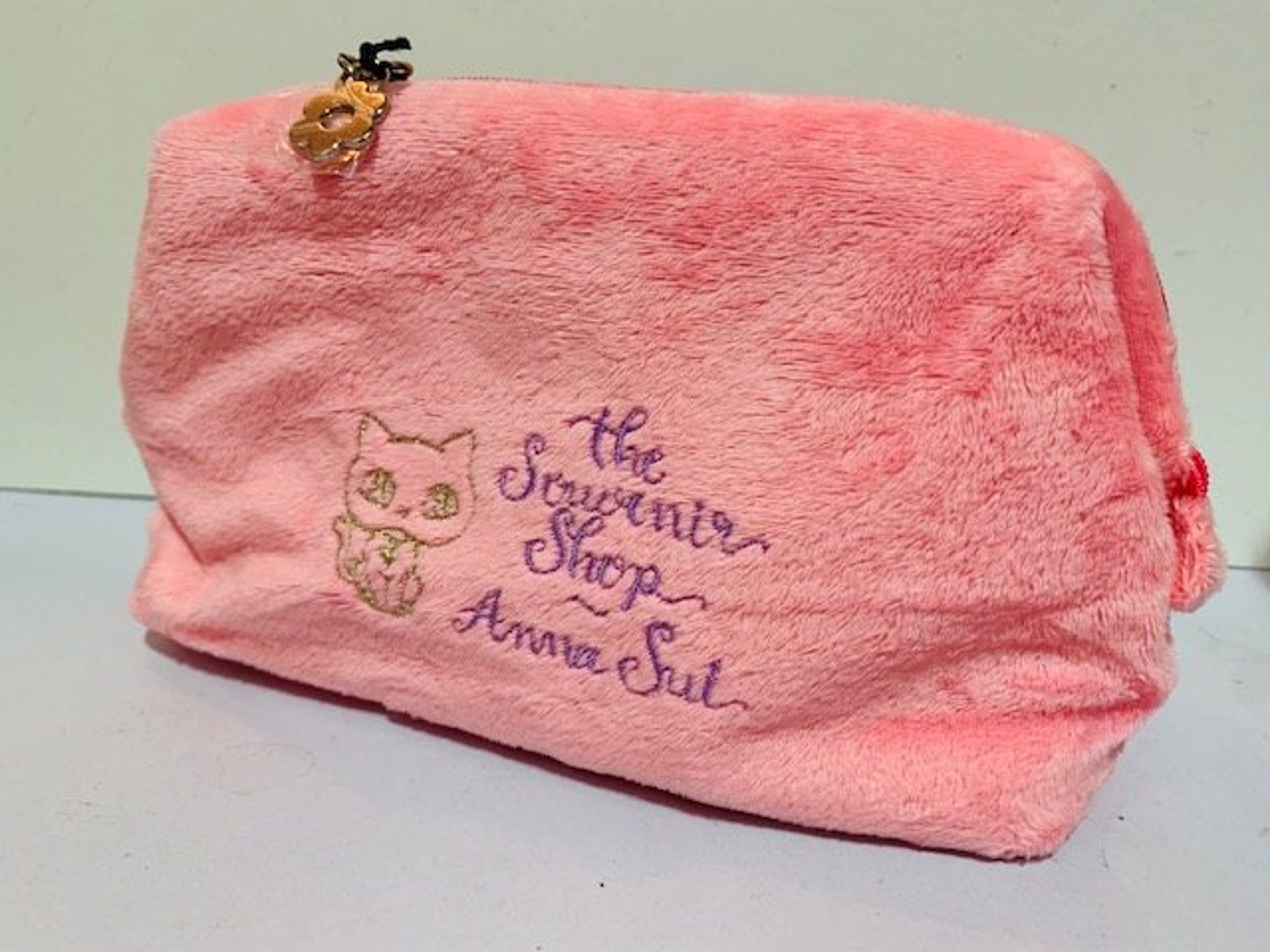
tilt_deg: -14.4
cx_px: 635
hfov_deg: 67.3
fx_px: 954
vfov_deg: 53.1
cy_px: 476
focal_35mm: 26
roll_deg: -0.7
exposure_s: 1/50
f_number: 1.8
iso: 80
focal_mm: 4.25
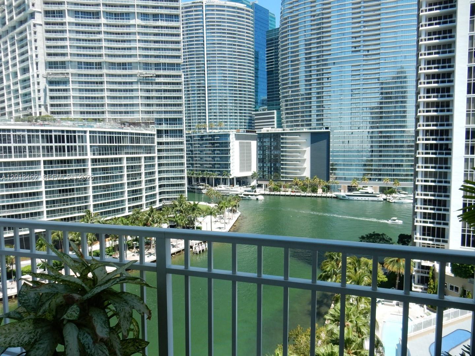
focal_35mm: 25
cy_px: 178
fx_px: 343
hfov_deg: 69.4
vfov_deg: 54.9
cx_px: 238
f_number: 3.7
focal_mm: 4.5
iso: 125
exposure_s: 1/640
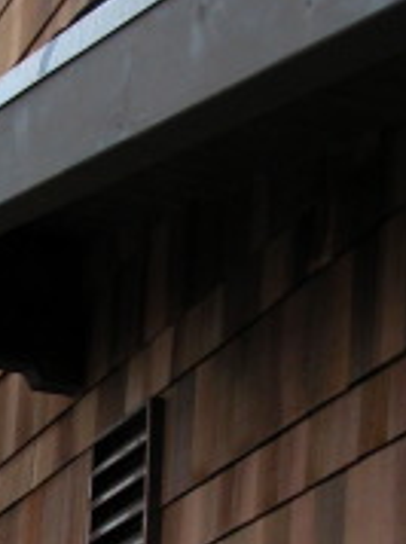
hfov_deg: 11.4
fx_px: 1975
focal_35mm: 126
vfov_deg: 15.3
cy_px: 572
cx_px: -113
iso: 100
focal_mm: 8.9
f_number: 3.5
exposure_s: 1/99.5
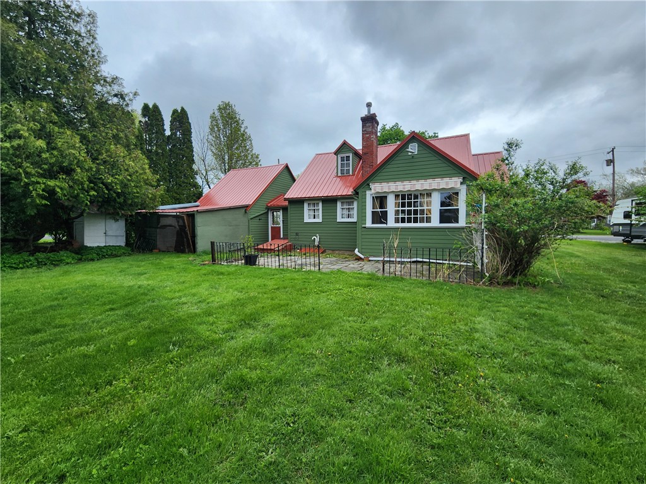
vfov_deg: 89.9
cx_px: 323
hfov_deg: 106.2
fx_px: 243
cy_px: 242
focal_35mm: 13
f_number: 2.2
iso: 50
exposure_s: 1/601
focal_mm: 2.2
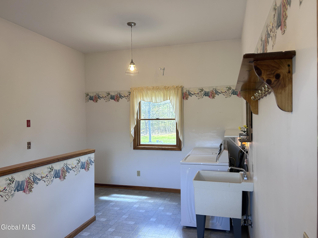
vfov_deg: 53.1
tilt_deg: -0.3
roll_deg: +1.0
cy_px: 119
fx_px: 239
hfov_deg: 67.3
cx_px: 159
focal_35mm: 26
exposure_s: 1/120
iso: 125
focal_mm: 5.7
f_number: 1.5
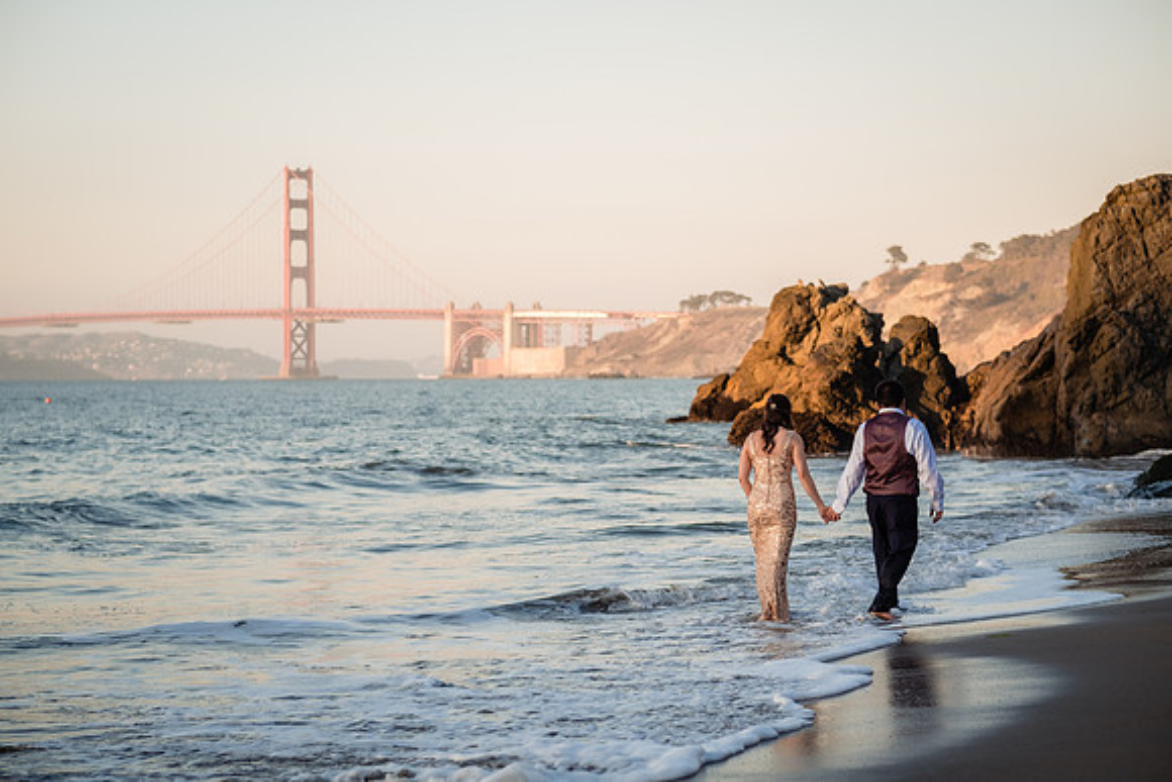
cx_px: 586
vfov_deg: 16.3
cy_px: 391
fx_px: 2735
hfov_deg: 24.2
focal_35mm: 84
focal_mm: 56
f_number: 2.5
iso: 160
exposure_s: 1/500
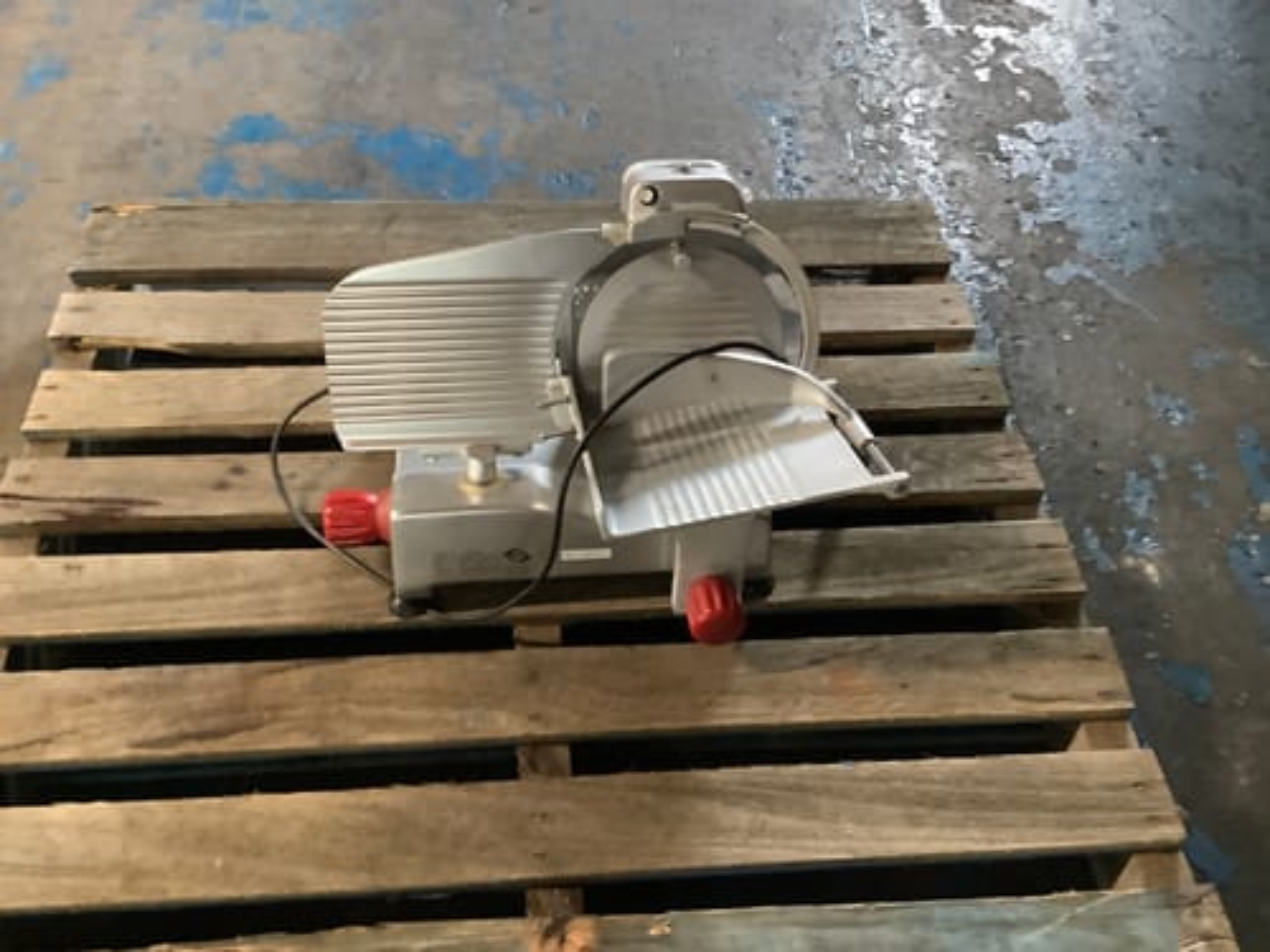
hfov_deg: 58.4
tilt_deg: -49.9
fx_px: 1137
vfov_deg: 45.4
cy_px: 476
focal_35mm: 31
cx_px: 635
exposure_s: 1/25
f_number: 2.4
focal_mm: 3.3
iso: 500
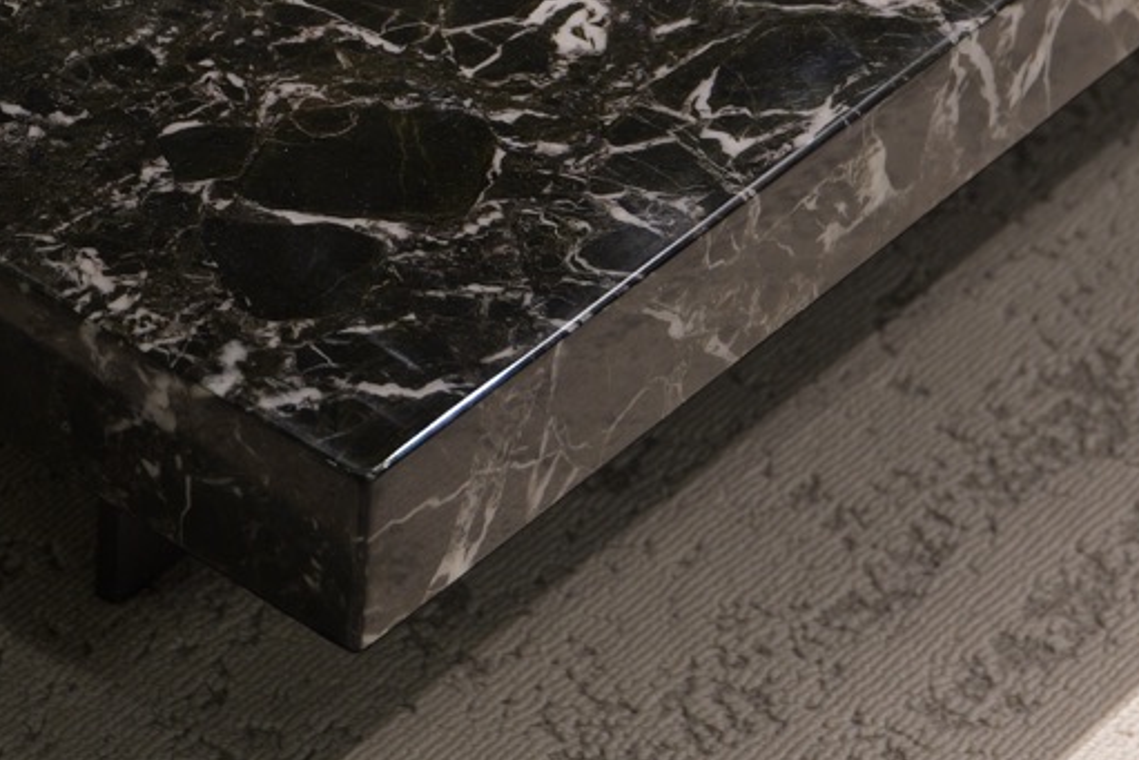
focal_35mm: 162
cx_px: 40
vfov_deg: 8.3
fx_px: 5127
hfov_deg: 12.5
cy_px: -392
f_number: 2.8
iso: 500
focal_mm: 46
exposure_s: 1/50
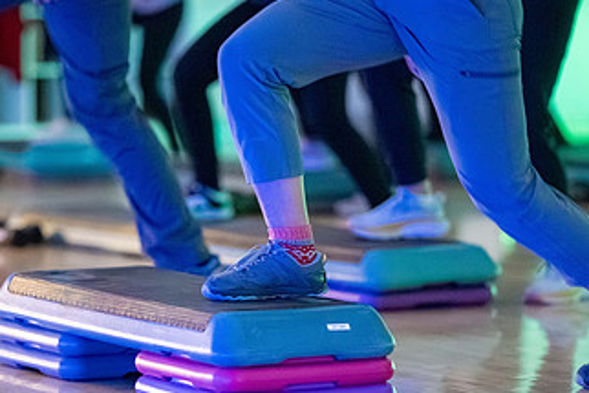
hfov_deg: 10.9
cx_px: 262
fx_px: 3093
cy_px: 304
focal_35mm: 189
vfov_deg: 7.3
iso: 12800
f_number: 1.4
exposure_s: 1/125
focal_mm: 105
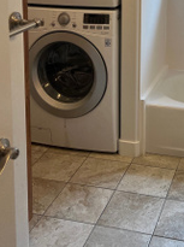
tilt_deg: -5.5
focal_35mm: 61
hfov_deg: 23.4
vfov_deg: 29.1
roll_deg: -1.0
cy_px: -16
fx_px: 434
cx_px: 164
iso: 50
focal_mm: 5.7
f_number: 1.5
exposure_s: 1/137
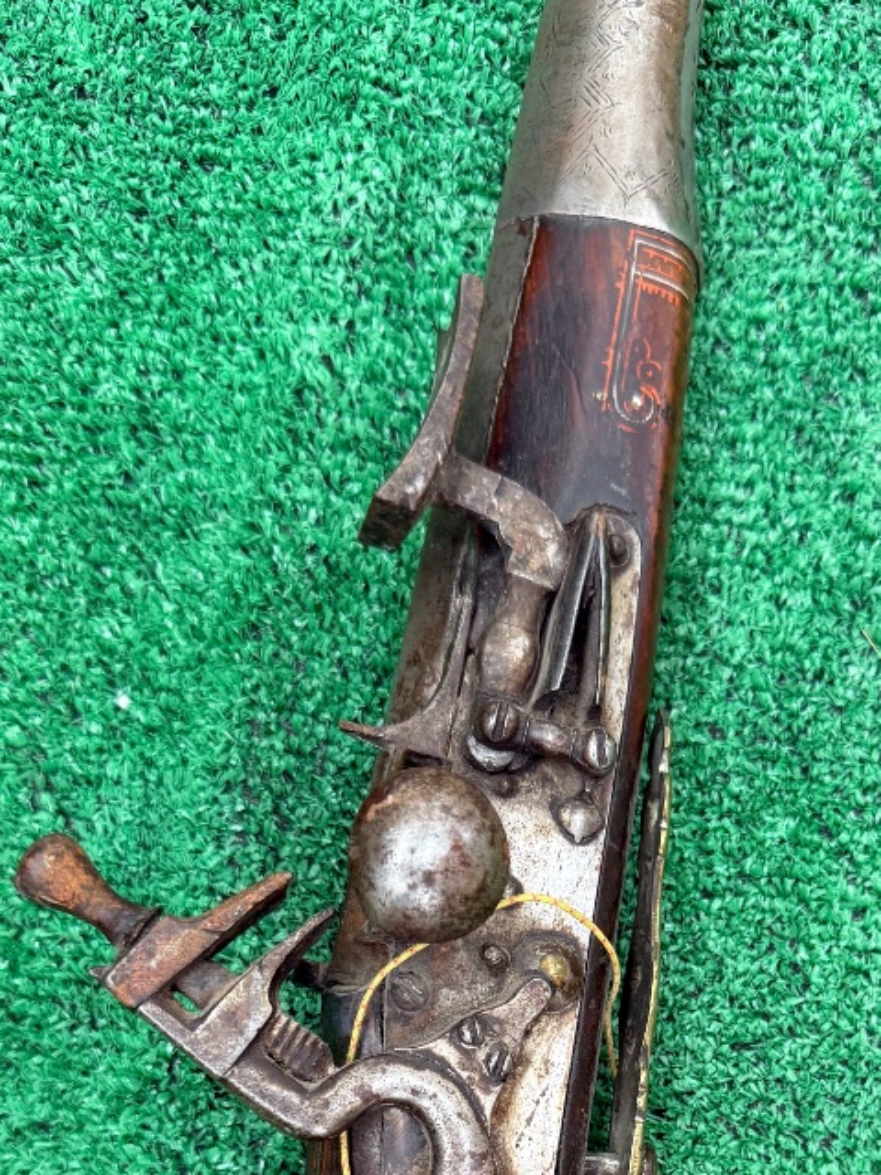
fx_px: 1527
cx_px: 626
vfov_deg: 38.8
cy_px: 1081
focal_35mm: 45
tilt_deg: -82.4
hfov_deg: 31.8
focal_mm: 6.76
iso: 200
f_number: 1.78
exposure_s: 1/108
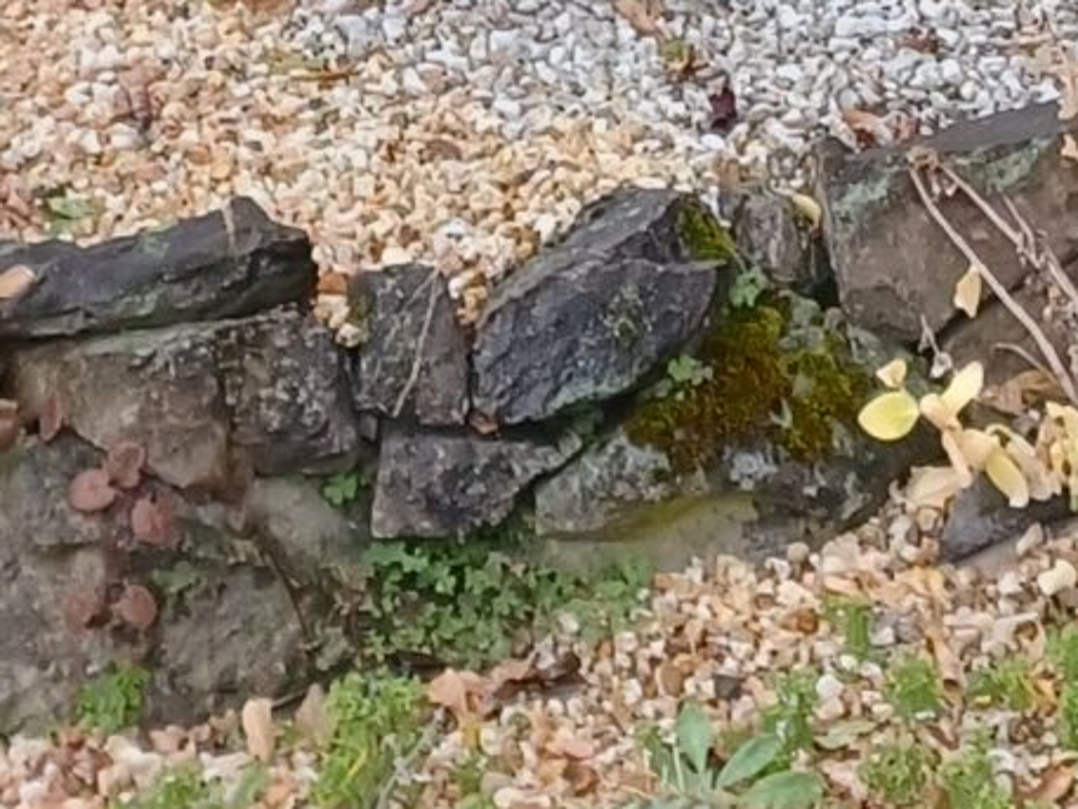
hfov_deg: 13.9
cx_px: 1000
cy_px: -1076
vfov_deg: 9.5
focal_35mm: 140
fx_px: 4361
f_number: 1.8
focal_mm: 4.6
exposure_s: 1/50
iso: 64
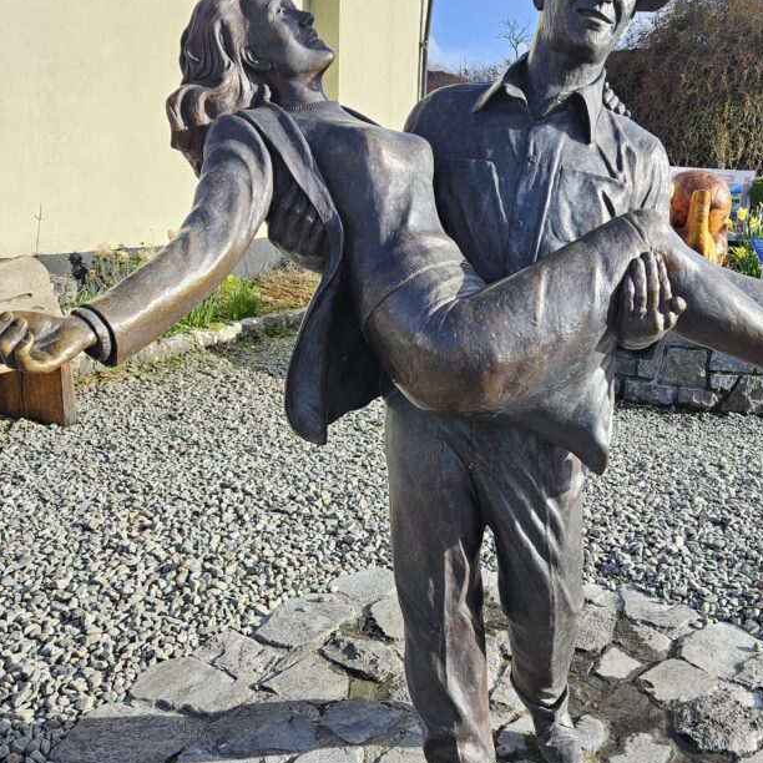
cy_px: 391
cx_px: 469
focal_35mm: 34
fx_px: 848
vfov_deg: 48.4
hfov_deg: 48.1
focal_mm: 5.4
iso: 25
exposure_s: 1/387
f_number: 1.8
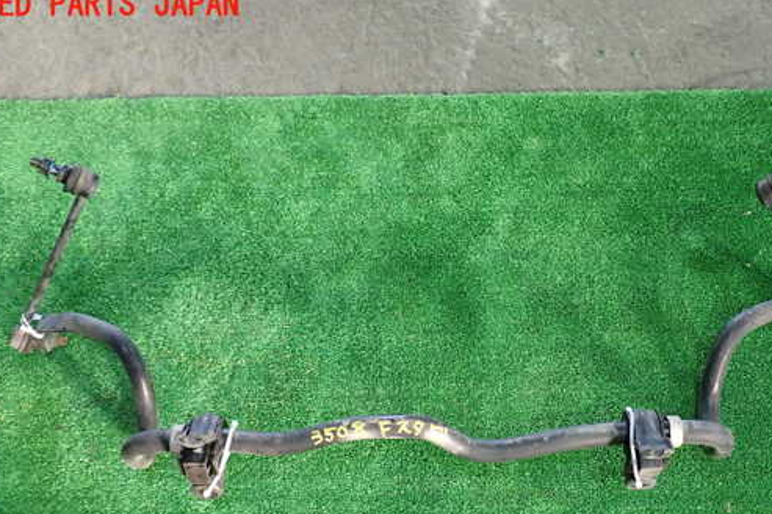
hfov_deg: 50.6
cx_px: 424
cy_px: 338
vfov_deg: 34.7
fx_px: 814
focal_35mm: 38
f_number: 2.3
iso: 320
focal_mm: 5.4
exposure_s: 1/30
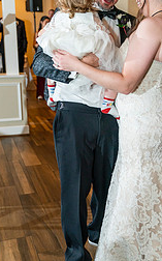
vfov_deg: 39.6
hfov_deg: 25.1
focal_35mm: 51
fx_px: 361
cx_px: 117
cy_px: 132
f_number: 2.8
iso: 1250
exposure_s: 1/160
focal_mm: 28
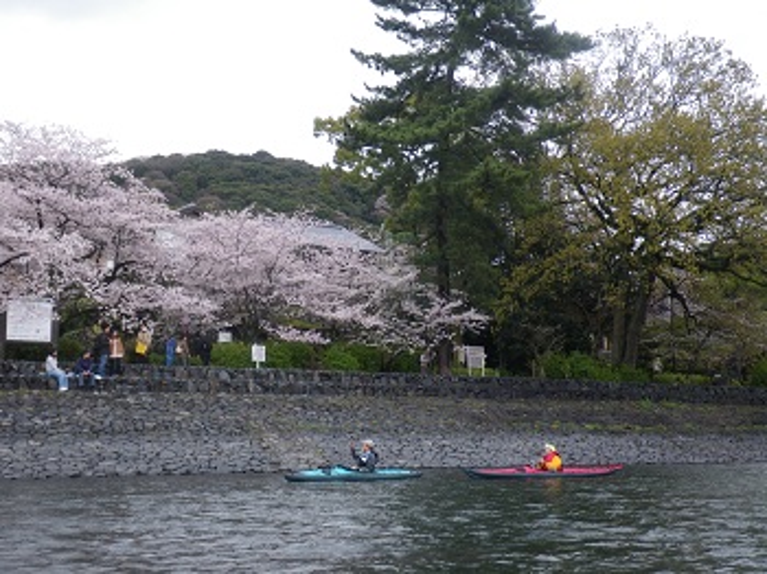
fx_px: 1129
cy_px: 287
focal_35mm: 51
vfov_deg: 28.5
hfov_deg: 37.5
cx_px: 384
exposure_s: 1/80
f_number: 4.4
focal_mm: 9.1
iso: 50
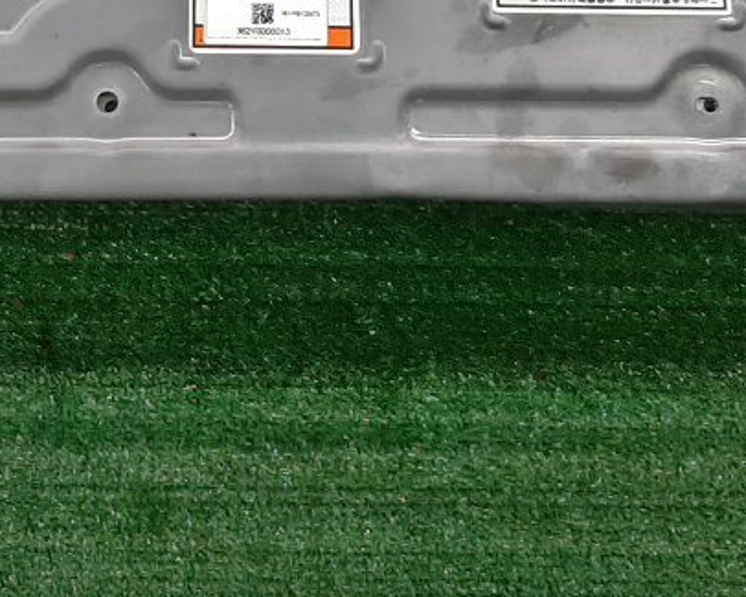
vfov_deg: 16.5
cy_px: -97
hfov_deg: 21.1
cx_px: 180
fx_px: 1988
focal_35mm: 90
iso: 88
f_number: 1.7
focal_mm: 3.93
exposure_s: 1/50
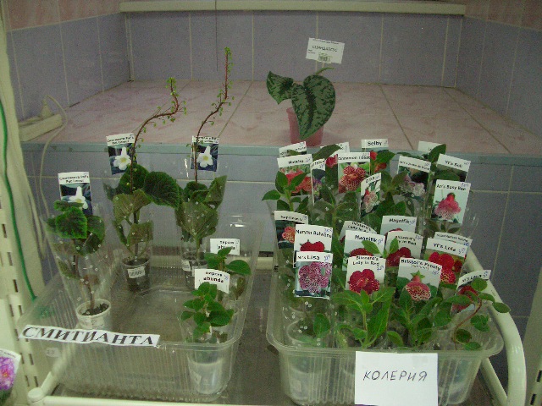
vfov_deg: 40.7
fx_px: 548
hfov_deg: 52.6
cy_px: 203
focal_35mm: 35
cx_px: 271
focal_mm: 5.8
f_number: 2.6
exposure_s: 1/80
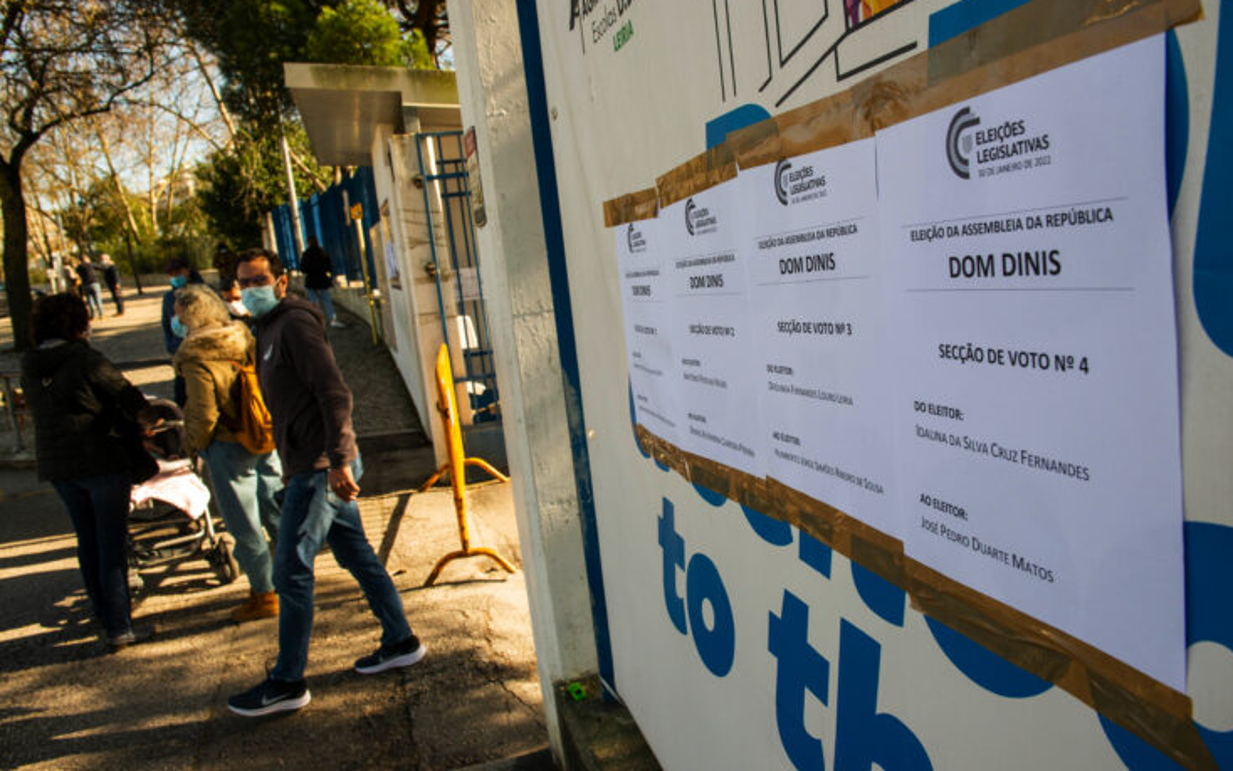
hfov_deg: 72.5
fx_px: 840
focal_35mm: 25
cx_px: 616
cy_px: 359
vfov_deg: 49.3
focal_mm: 24
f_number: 8
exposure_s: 1/500
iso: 400
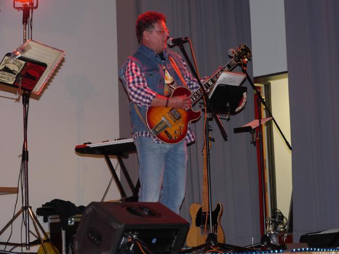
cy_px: 126
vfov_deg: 12.7
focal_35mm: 117
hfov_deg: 16.8
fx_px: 1146
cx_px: 169
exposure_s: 1/50
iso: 1000
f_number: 5.6
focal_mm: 58
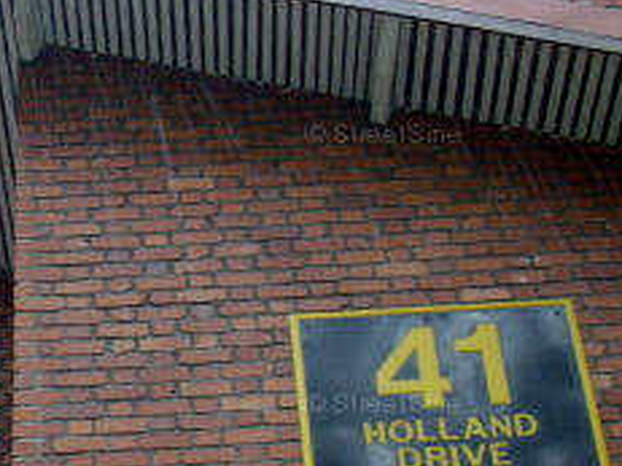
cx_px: -32
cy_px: 137
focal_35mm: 88
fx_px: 1580
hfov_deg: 21.3
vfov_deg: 16.7
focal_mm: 6.2
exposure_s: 1/50
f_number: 2.8
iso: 166
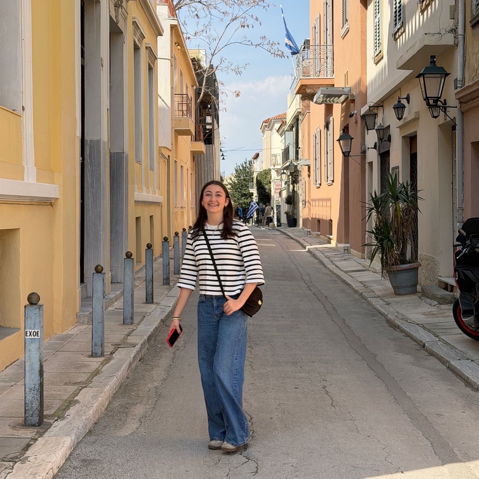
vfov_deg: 30.0
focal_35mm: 57
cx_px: 241
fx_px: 892
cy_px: 191
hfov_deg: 30.0
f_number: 1.78
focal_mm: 6.76
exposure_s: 1/2976
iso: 64
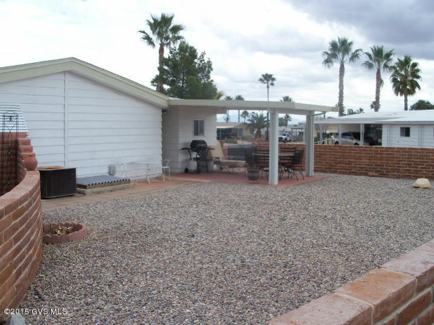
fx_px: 439
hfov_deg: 52.6
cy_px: 162
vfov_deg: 40.7
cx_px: 217
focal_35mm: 35
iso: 80
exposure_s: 1/500
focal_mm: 6.3
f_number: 3
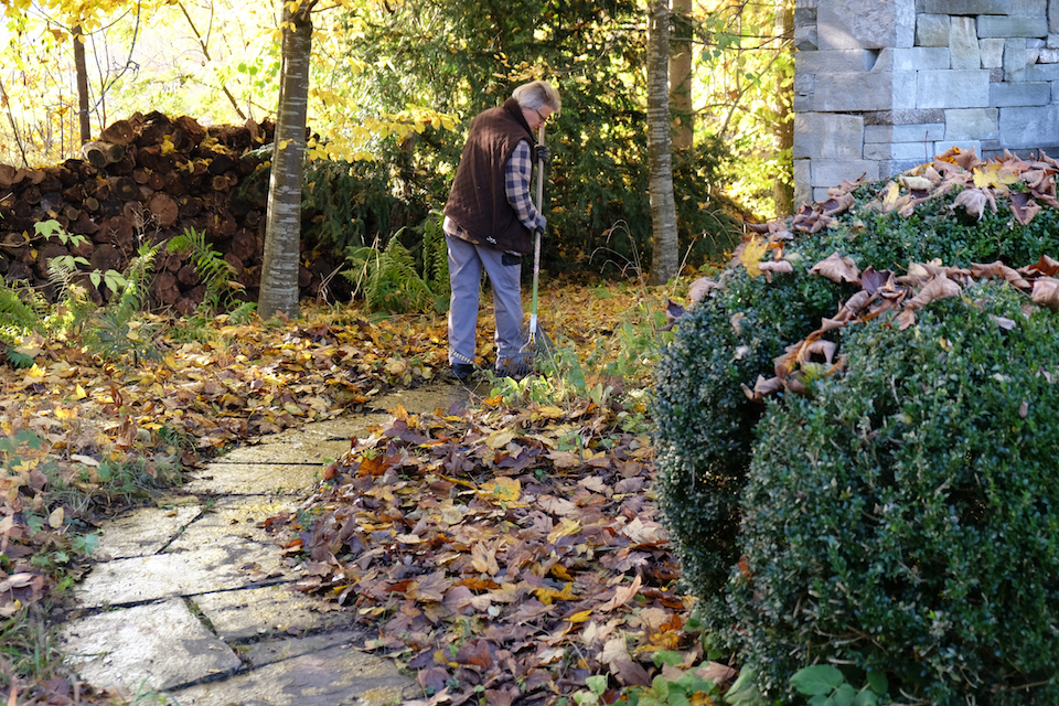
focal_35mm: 56
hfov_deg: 35.6
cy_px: 353
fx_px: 1647
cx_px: 530
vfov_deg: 24.2
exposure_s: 1/85
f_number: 4
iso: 800
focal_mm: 37.4
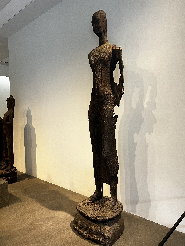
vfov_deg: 67.3
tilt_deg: -1.8
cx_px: 92
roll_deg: +0.6
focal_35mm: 26
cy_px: 123
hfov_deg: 53.1
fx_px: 185
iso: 200
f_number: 1.5
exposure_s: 1/60
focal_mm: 5.7
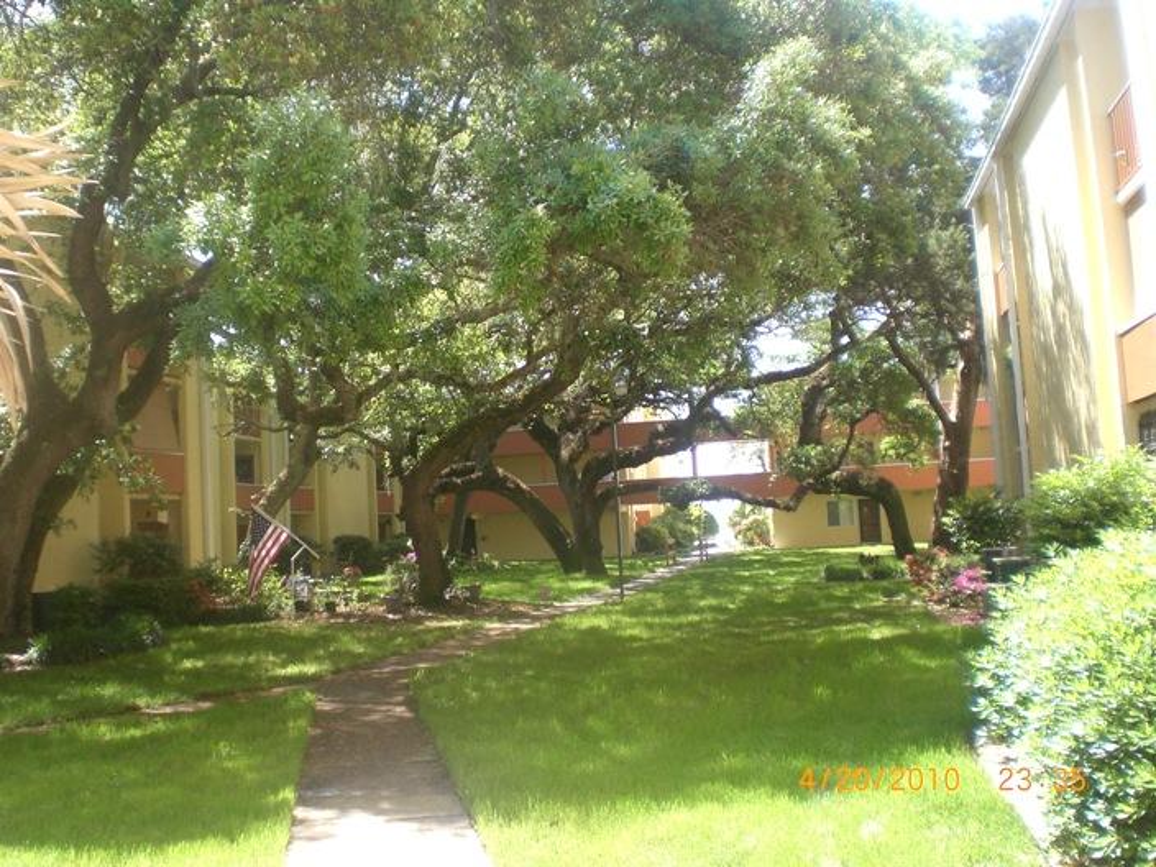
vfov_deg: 37.7
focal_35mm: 38
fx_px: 1269
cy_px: 434
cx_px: 578
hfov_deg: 49.0
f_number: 3.1
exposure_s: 1/250
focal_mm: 6.3
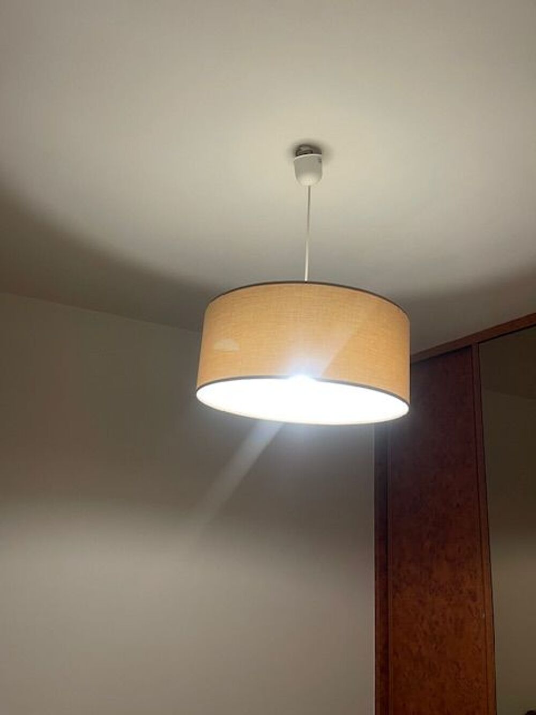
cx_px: 268
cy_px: 358
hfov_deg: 54.9
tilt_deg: +16.0
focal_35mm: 25
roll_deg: -3.2
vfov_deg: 69.4
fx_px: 516
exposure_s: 1/50
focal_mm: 5.1
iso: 160
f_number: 1.6
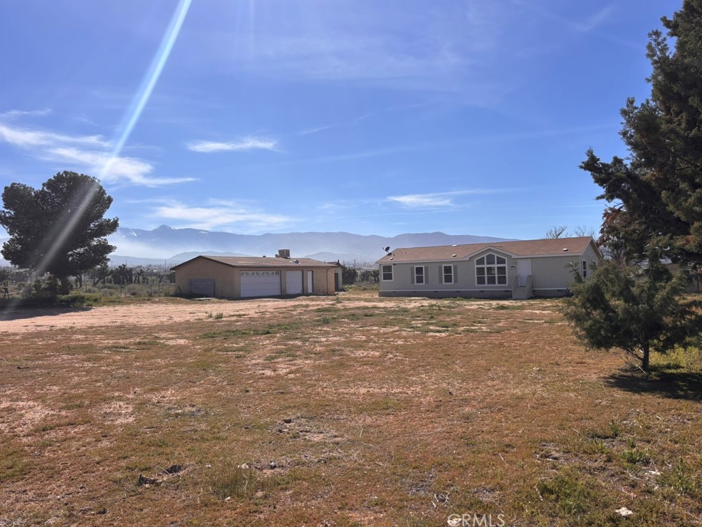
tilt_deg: +2.6
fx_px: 548
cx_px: 360
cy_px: 257
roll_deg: +2.0
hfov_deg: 65.3
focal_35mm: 27
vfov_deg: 51.4
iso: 50
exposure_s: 1/7194
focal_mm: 5.96
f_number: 1.6
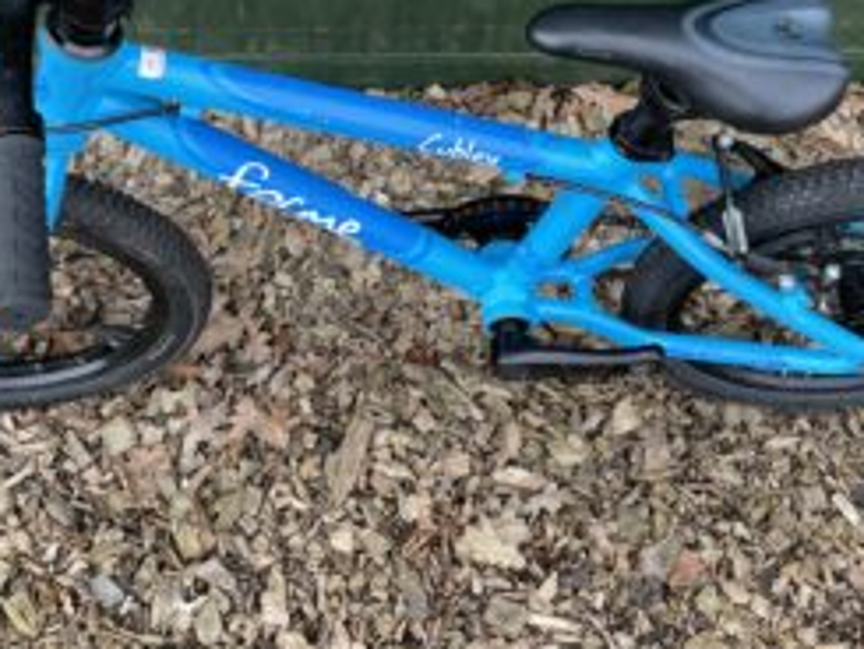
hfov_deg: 37.4
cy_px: 95
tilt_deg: -61.0
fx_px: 1274
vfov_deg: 27.8
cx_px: 384
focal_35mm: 51
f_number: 1.6
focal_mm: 4.2
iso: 32
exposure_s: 1/300
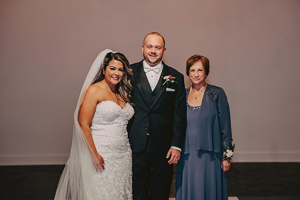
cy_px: 85
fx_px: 733
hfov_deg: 23.1
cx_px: 155
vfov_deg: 15.5
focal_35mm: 88
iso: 1250
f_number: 3.2
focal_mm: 75
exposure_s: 1/60
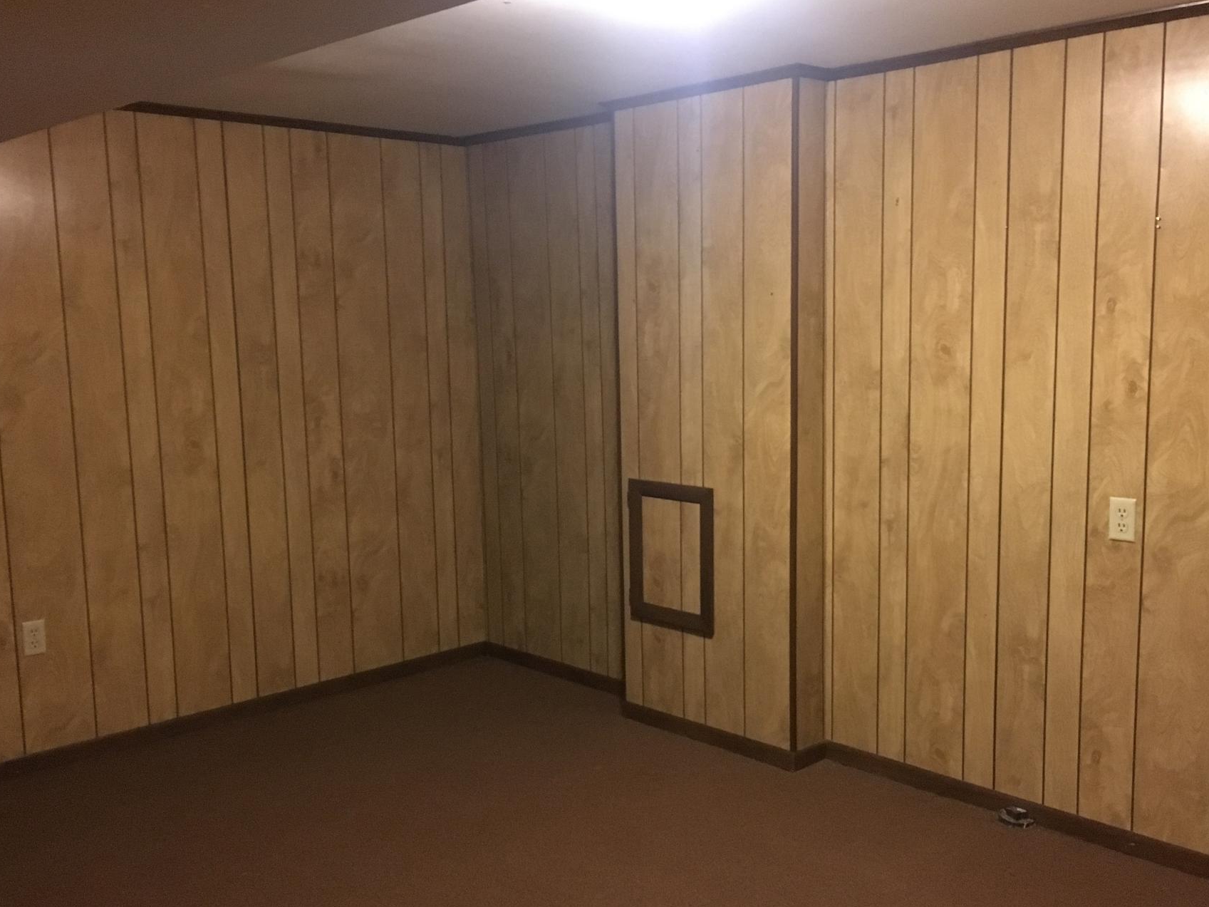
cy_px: 499
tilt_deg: -6.8
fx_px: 1222
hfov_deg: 52.6
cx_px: 642
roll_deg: +0.7
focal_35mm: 35
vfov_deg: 40.7
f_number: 2.2
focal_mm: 4.15
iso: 400
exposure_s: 1/15
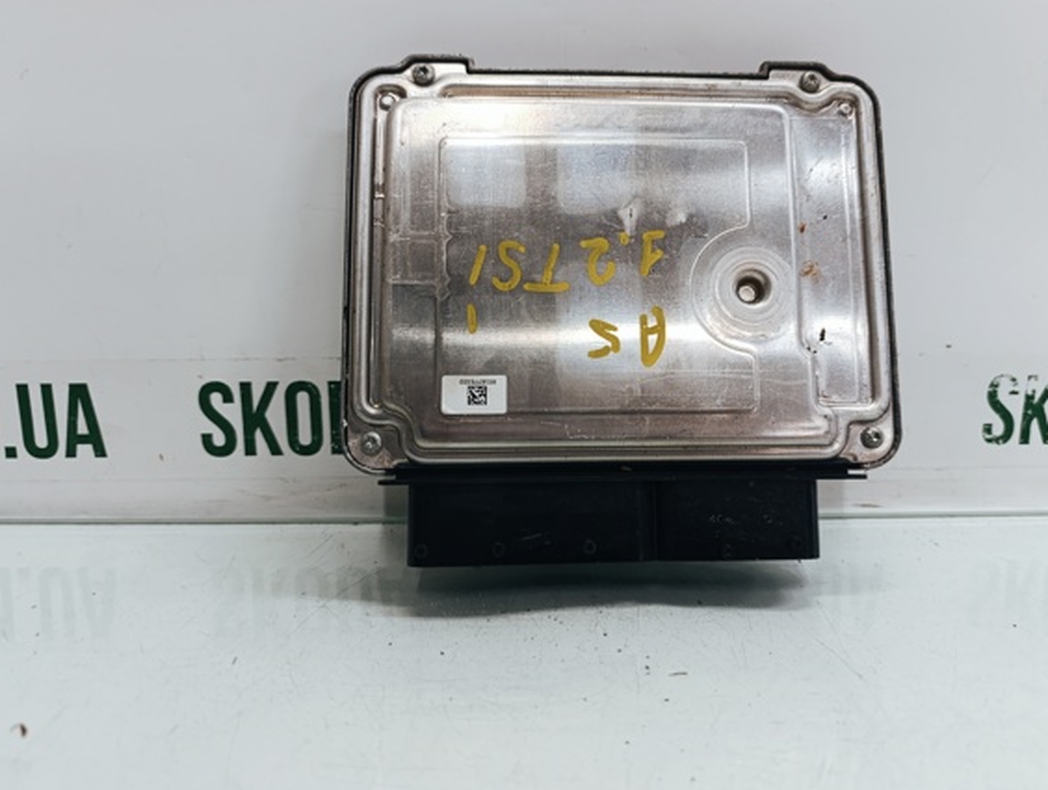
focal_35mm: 26
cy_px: 364
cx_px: 557
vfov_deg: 53.1
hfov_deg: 67.2
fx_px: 788
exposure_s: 1/100
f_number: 1.6
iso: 250
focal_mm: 6.14
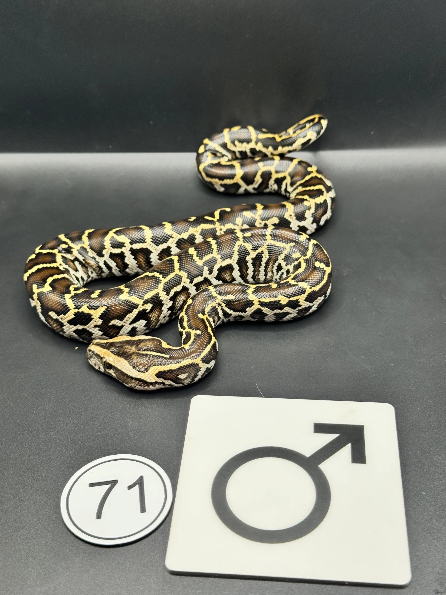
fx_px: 825
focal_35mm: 48
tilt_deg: -41.1
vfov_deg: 39.7
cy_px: 298
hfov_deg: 30.3
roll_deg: +1.5
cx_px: 223
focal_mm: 6.76
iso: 64
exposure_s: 1/170
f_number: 1.78
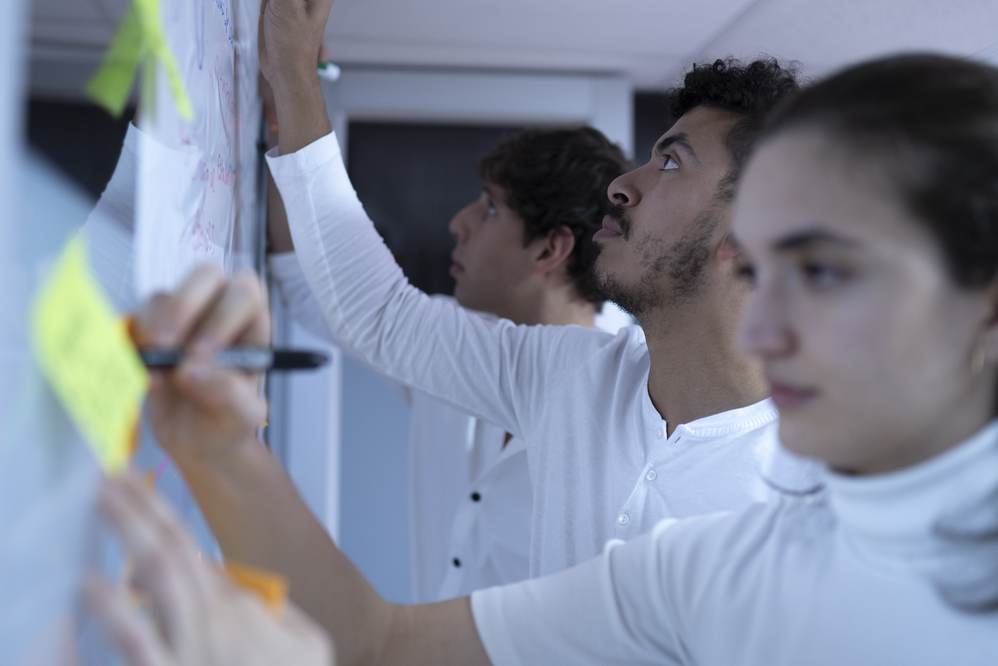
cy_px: 325
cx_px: 524
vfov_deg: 34.2
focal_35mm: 39
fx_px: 1081
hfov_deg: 49.5
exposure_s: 1/125
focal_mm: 35
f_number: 1.6
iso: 400
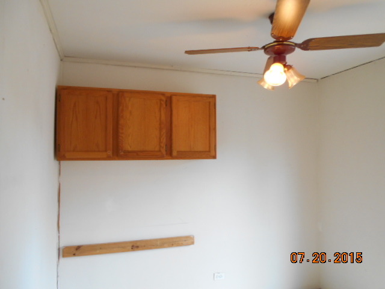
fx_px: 289
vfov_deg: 53.1
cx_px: 192
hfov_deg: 67.3
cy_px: 144
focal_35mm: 26
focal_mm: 4.6
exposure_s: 1/30
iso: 140
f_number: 3.2
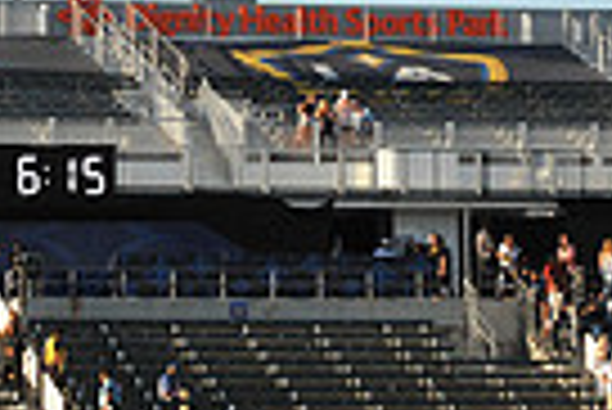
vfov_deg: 4.0
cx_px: 238
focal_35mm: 341
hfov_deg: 6.0
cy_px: -194
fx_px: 5803
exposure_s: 1/800
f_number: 14
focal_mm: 80
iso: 1600
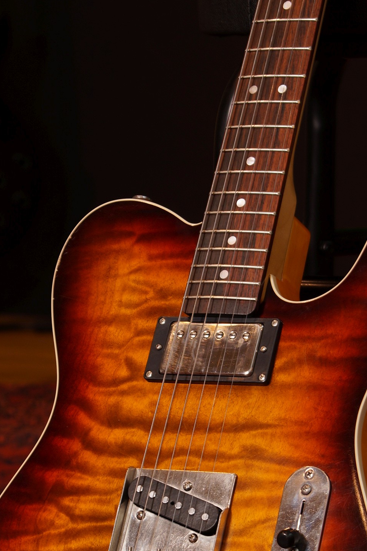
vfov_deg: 12.0
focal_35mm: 171
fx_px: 2615
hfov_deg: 8.0
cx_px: 191
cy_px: 395
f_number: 5.6
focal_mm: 60
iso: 100
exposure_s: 1/13
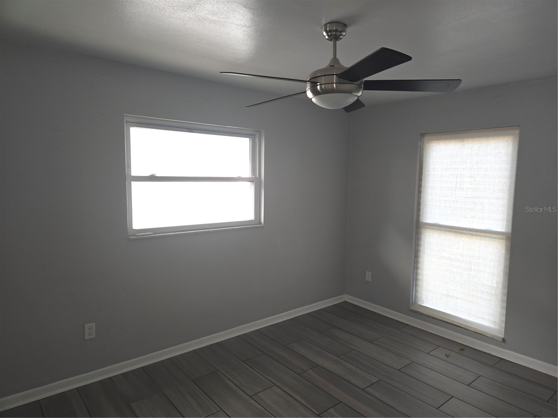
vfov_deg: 58.9
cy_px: 209
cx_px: 279
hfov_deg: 73.9
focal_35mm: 23
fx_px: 371
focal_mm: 5.4
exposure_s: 1/60
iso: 100
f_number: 1.8
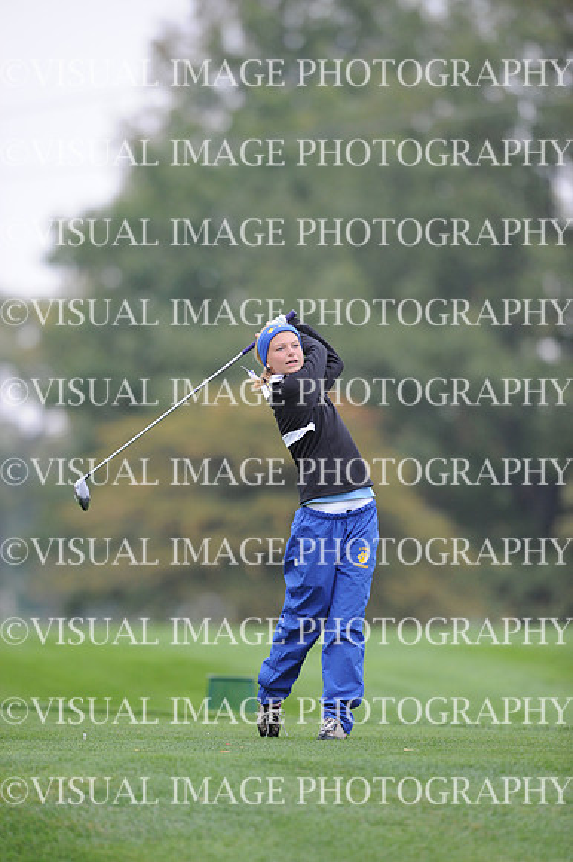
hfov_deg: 3.4
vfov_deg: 5.2
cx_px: 286
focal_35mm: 400
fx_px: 9561
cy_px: 431
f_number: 4
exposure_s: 1/2000
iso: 1600
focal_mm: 400
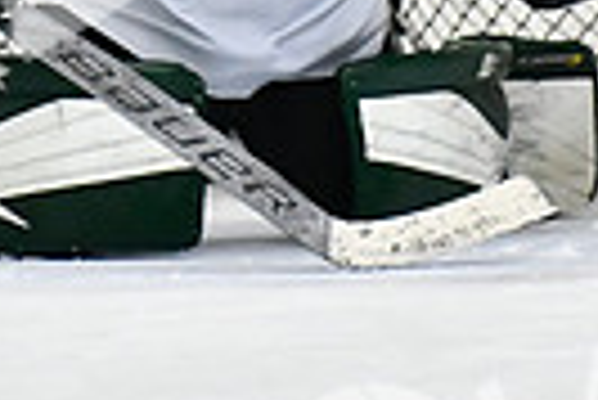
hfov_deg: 1.6
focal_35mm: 1305
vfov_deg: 1.1
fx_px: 21701
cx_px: 261
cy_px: -173
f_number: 2.8
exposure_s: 1/2000
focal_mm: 200
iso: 6400
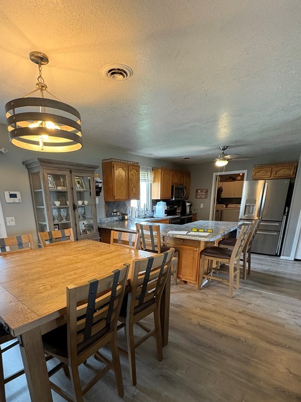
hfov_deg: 71.3
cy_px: 256
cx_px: 133
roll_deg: +0.9
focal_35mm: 18
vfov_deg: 85.7
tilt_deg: -15.2
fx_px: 209
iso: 640
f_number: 2.2
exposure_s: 1/60
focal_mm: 2.22
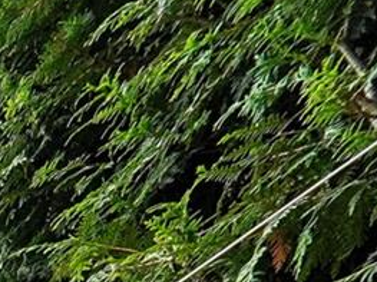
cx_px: -919
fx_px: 1143
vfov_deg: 9.5
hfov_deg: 9.8
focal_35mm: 105
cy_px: 938
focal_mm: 14
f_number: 8
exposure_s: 1/250
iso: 400
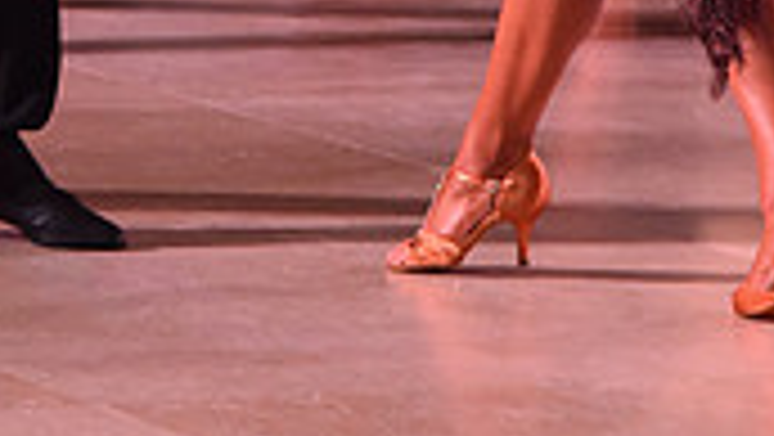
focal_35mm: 336
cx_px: 362
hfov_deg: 6.4
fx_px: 6900
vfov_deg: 3.6
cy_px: -553
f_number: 5.6
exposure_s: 1/320
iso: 2500
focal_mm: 95
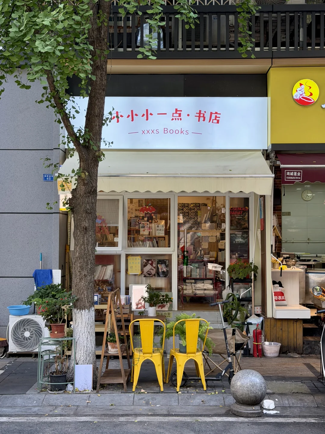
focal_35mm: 48
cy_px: 217
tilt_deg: +2.1
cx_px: 162
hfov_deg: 30.3
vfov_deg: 39.7
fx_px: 601
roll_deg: -1.2
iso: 80
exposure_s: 1/352
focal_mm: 6.76
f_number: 1.78
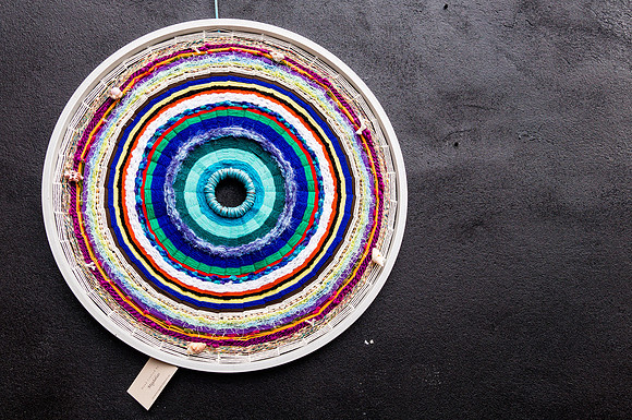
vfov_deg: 45.5
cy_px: 210
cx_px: 316
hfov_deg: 64.6
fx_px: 500
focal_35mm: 28
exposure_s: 1/160
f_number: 6.3
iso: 200
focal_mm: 19
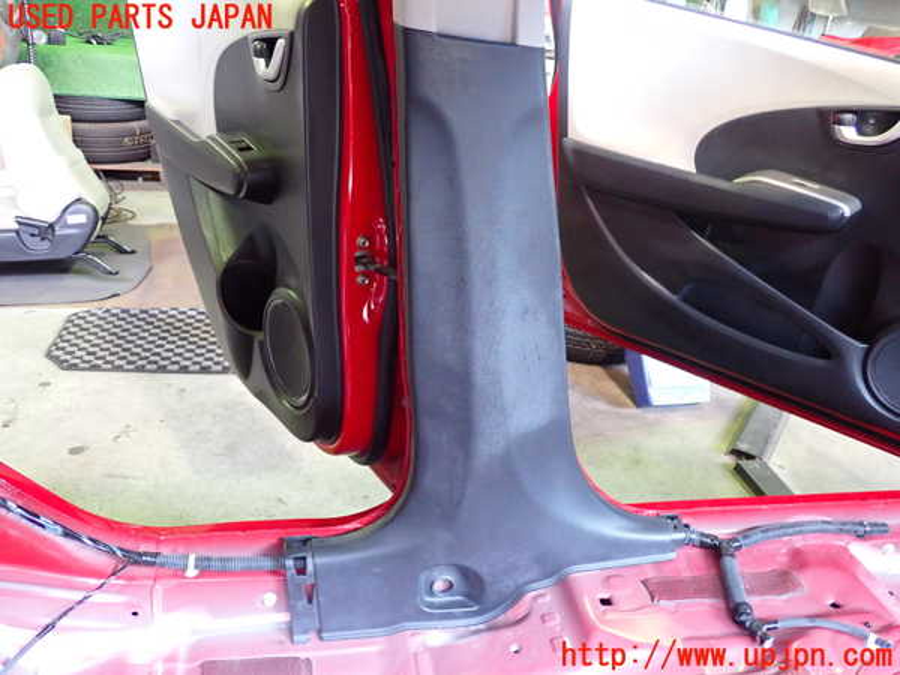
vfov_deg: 46.8
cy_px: 338
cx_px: 450
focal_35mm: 30
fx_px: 780
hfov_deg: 60.0
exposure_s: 1/30
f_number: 2.3
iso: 800
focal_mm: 5.4
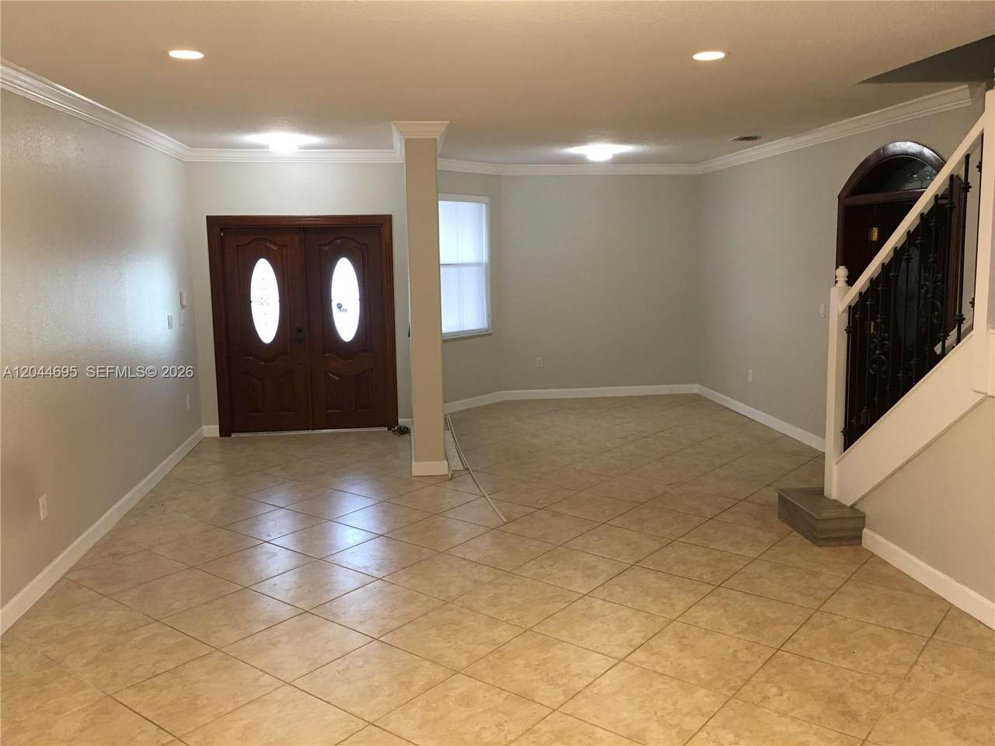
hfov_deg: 61.7
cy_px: 373
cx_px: 498
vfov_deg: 48.2
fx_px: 834
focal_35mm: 29
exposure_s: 1/15
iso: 32
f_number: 2.2
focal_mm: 4.15
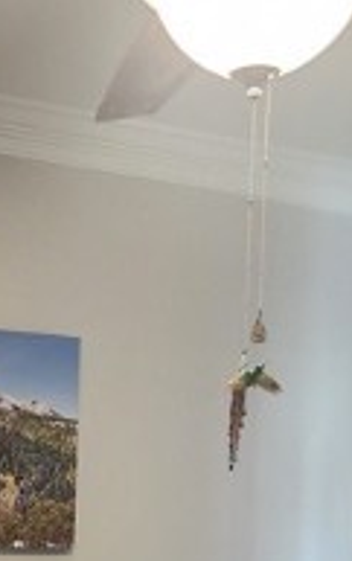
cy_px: 834
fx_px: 1486
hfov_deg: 13.2
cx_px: -38
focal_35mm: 97
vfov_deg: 18.9
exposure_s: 1/60
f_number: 1.8
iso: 640
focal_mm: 6.4
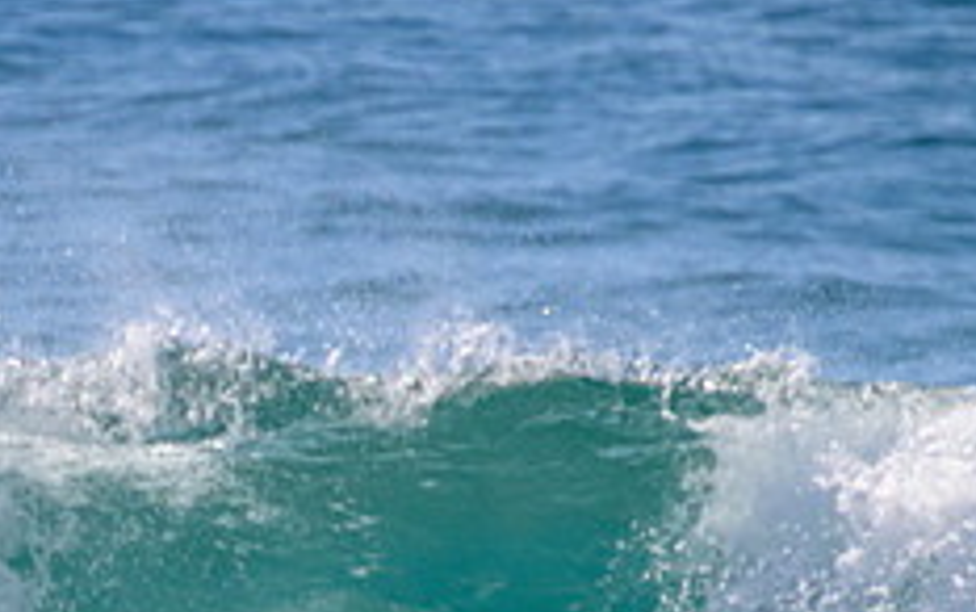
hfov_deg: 0.9
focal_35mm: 2441
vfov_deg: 0.5
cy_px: 717
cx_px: 149
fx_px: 64976
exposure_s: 1/2000
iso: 1000
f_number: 11
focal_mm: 800
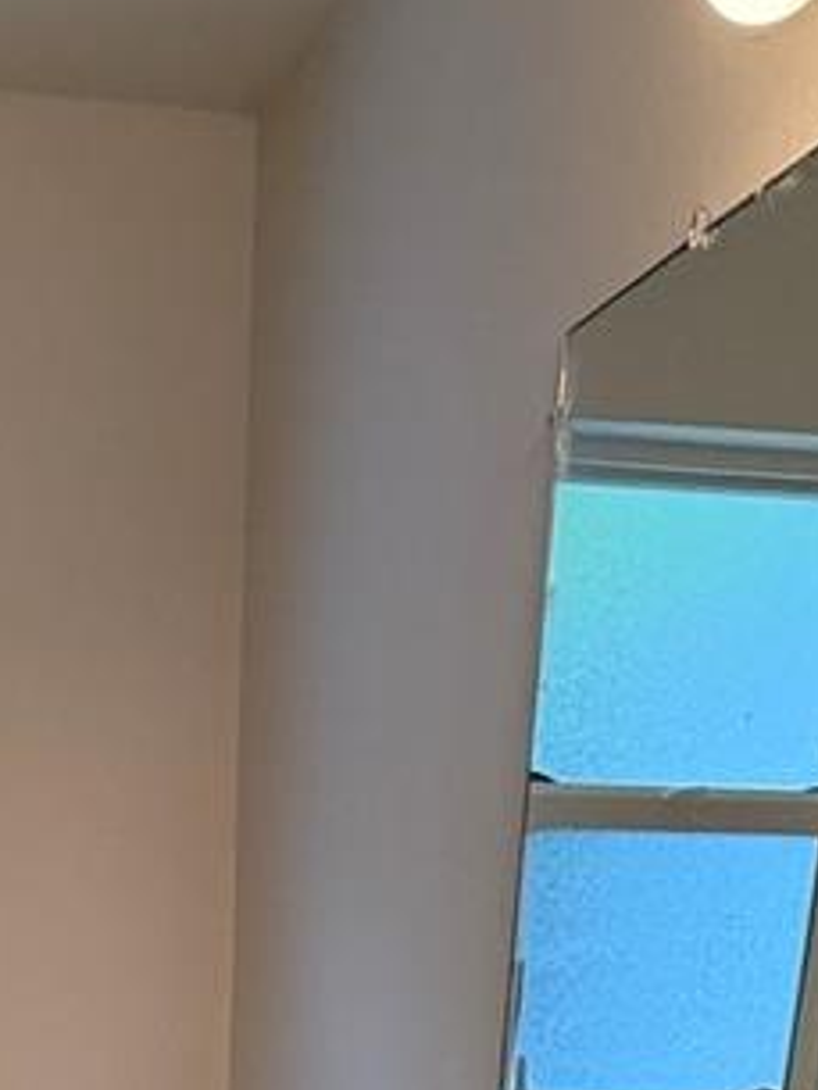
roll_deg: -1.4
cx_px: 104
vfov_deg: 26.4
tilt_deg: -20.8
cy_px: 1594
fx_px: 1732
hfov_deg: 25.8
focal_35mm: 55
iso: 160
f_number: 2.2
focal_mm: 2.22
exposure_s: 1/120
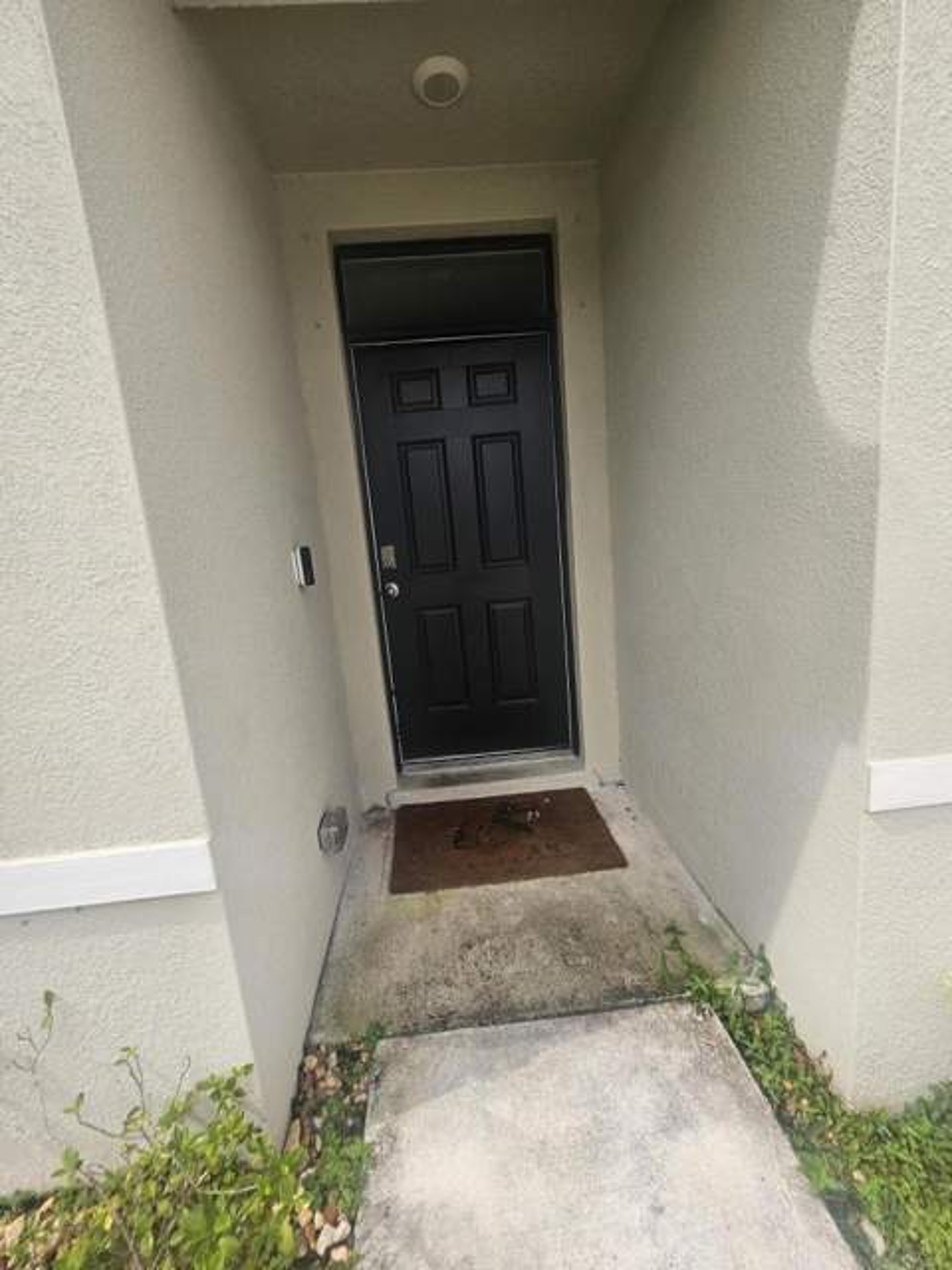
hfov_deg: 89.9
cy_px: 635
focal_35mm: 13
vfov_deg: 106.2
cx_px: 476
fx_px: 477
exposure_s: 1/955
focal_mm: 2.2
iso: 50
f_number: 2.2
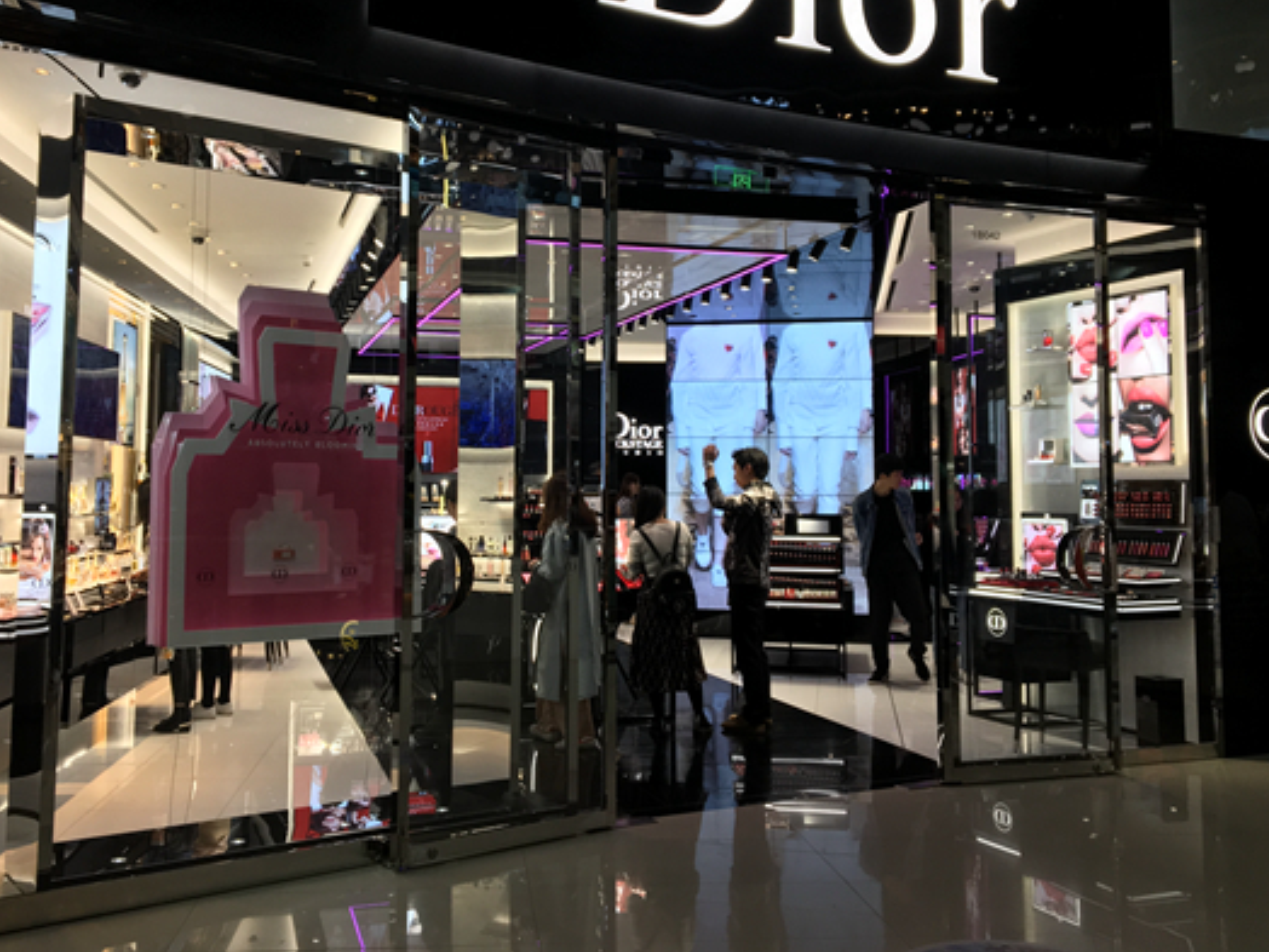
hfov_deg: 52.5
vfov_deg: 40.6
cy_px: 390
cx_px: 557
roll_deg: +0.0
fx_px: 1283
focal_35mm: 35
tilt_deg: +4.3
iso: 40
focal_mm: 4.15
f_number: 2.2
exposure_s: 1/100
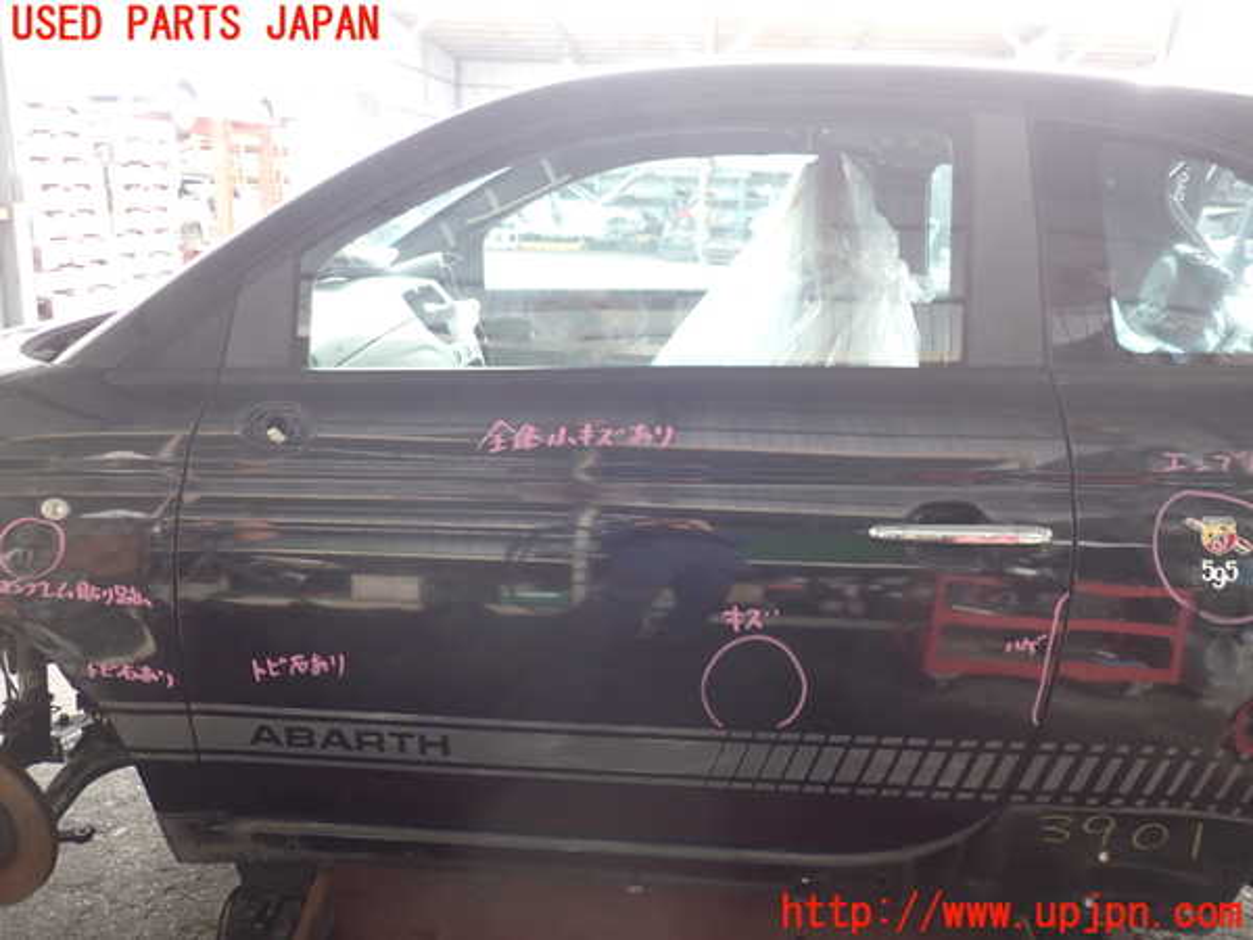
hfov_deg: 60.0
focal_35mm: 30
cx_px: 626
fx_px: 1086
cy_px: 470
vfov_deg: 46.8
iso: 200
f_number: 2.3
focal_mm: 5.4
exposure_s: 1/50
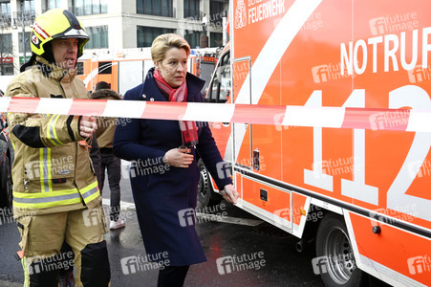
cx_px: 216
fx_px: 479
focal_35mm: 40
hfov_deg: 48.5
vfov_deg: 33.4
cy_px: 144
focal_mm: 40
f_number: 13
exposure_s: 1/320
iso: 2000
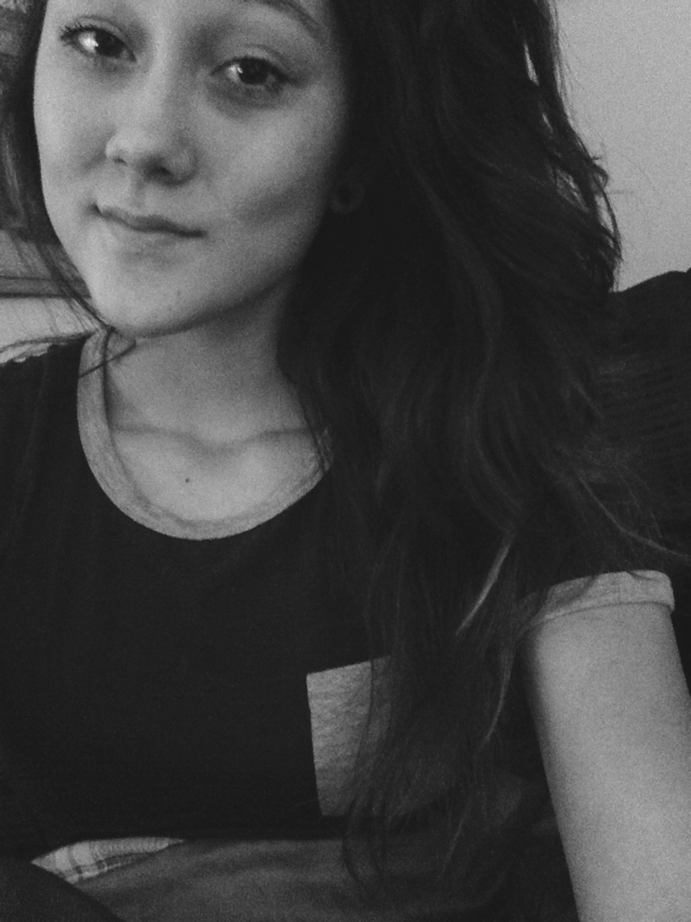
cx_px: 346
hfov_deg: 40.7
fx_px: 932
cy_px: 461
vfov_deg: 52.6
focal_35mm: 35
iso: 1000
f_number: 2.4
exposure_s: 1/15
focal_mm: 2.18
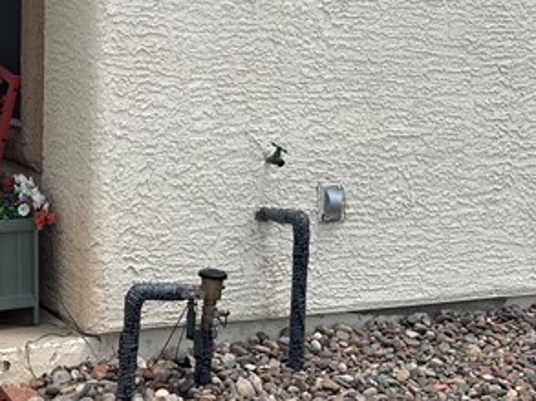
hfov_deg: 23.2
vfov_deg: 17.3
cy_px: 55
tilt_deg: -0.1
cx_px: 174
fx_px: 1299
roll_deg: -0.9
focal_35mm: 84
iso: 80
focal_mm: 6.86
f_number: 1.78
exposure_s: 1/4762
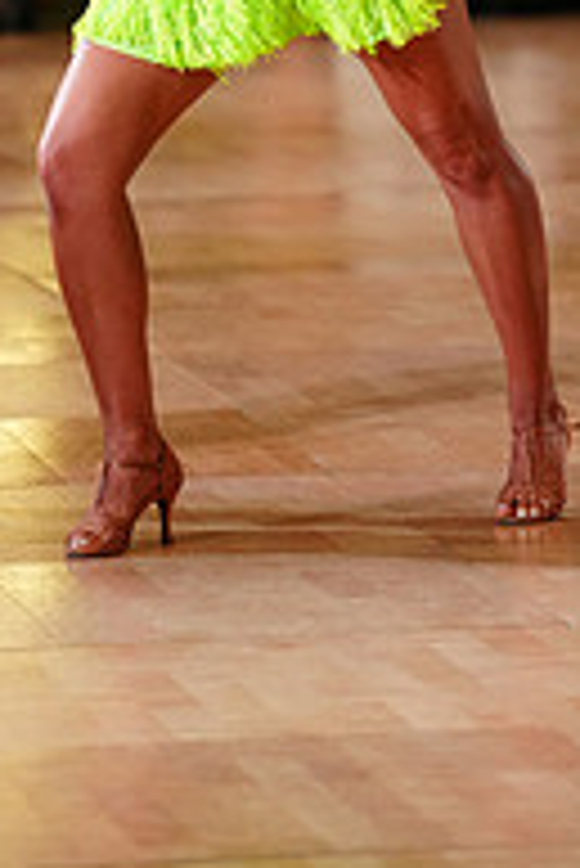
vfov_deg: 5.0
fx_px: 9793
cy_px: -319
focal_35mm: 406
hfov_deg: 3.4
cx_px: 34
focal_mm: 135
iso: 1600
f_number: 2.8
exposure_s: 1/400
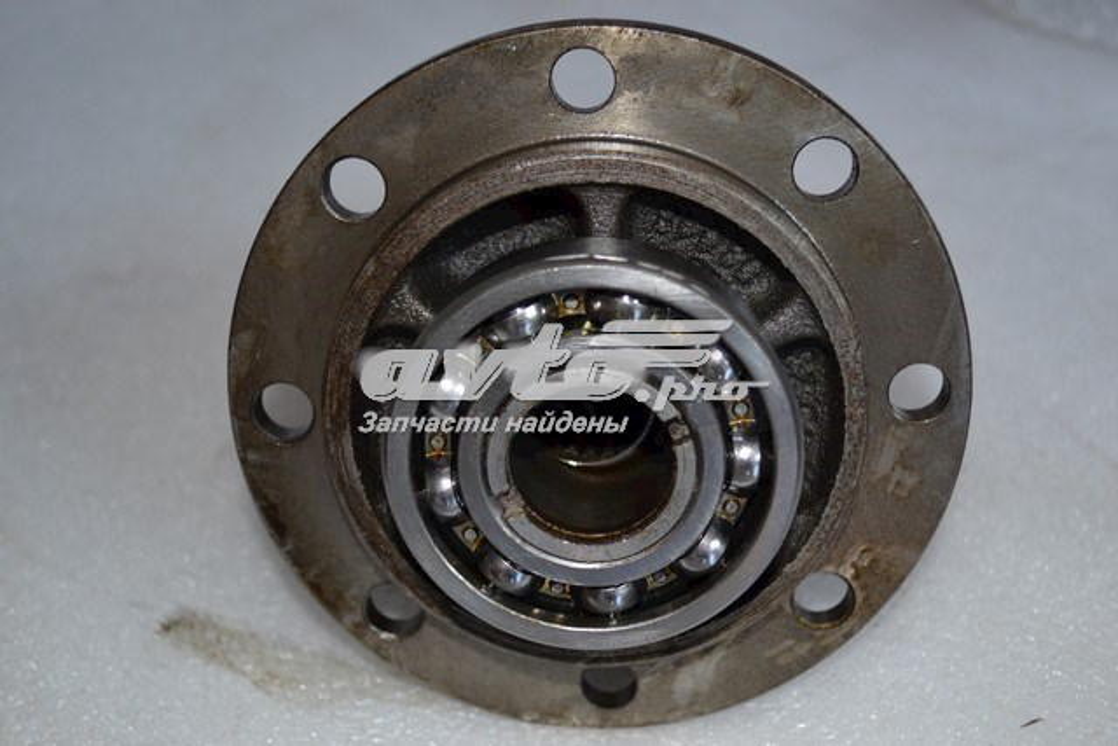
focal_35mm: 48
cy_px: 373
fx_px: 1491
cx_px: 559
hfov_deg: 41.1
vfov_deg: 28.1
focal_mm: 32
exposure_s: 1/60
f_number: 4.8
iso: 450
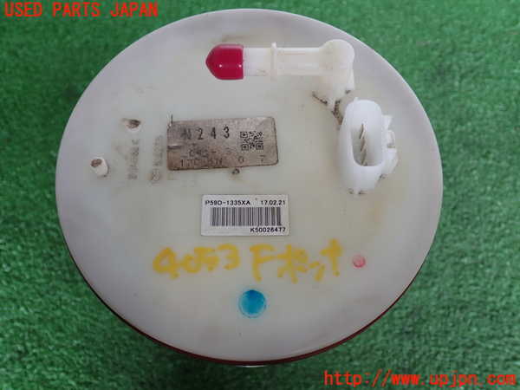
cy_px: 195
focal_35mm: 32
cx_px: 260
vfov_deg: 44.2
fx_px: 481
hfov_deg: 56.8
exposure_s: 1/60
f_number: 2.4
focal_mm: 5.79
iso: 100
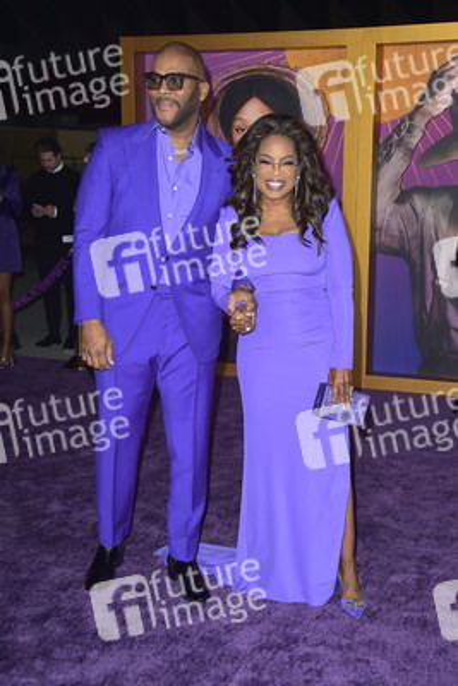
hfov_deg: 28.1
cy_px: 343
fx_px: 915
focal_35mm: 48
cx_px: 229
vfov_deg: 41.1
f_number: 6.3
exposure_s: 1/250
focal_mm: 48
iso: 400
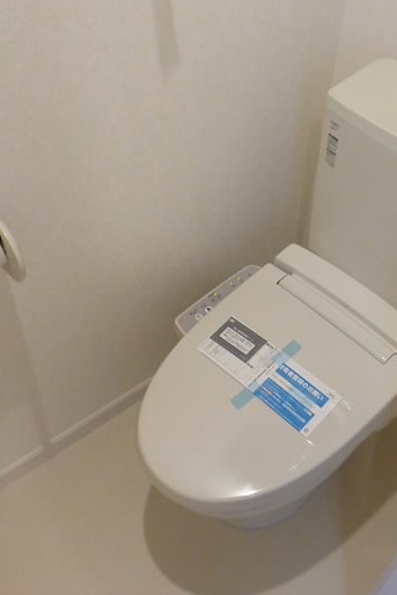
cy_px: 292
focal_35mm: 34
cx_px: 289
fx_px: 562
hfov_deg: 38.1
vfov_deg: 55.8
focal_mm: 4.3
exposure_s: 1/40
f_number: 3.3
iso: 400
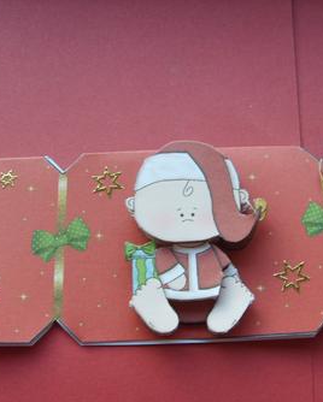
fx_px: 549
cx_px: 195
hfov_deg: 32.7
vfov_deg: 40.3
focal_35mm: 46
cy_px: 202
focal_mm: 5.8
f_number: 2.8
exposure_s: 1/30
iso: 86
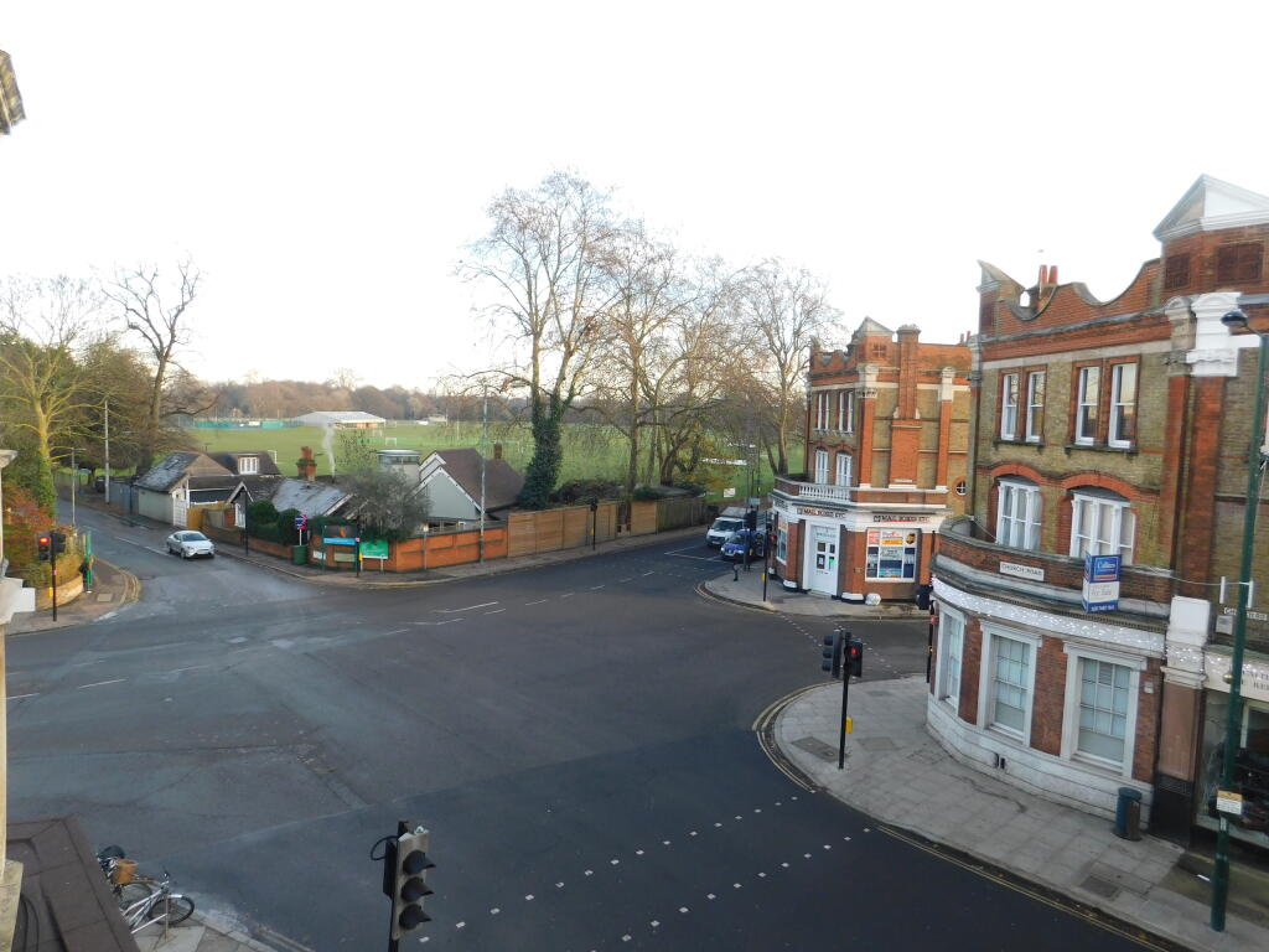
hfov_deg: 73.9
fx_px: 843
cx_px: 634
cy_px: 476
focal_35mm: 23
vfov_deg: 58.9
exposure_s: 1/125
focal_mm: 4
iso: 125
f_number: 3
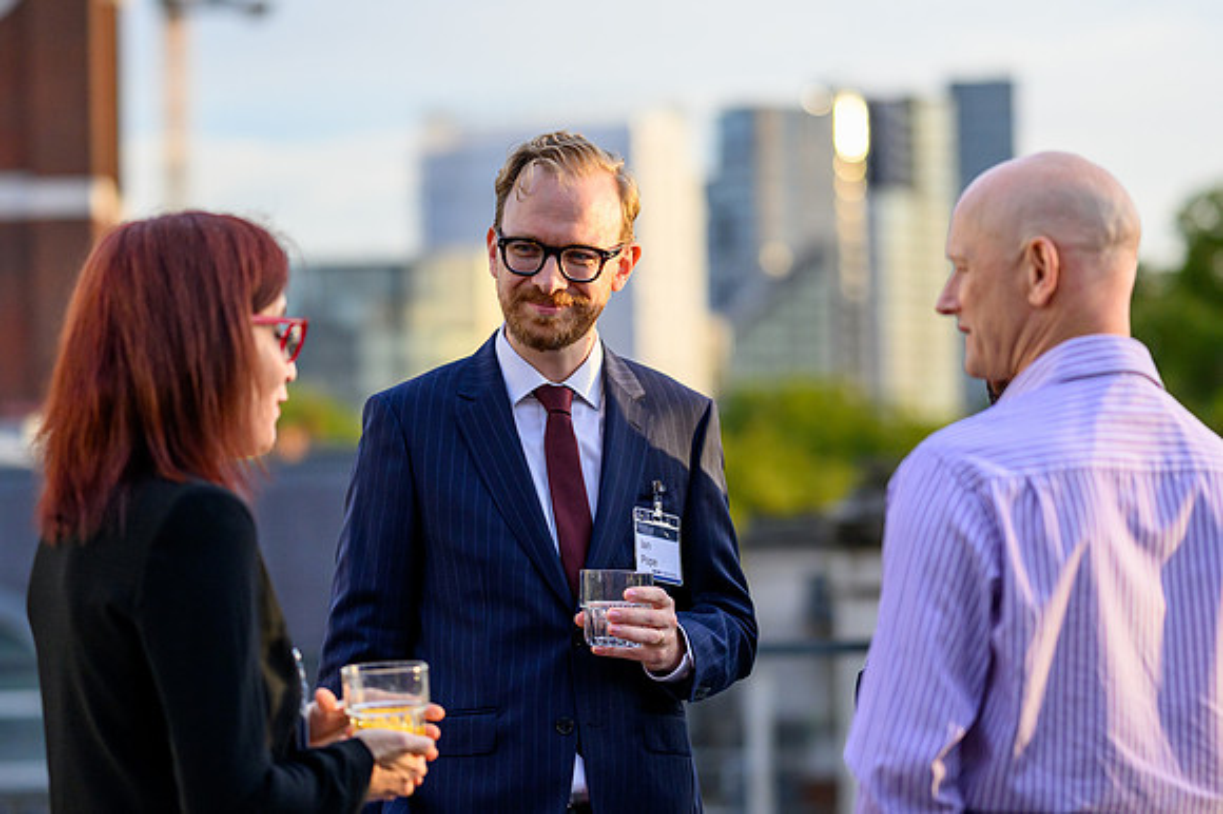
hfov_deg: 15.5
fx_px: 4503
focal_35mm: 133
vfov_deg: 10.3
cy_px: 407
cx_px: 612
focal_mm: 85
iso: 560
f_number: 1.8
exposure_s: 1/4000
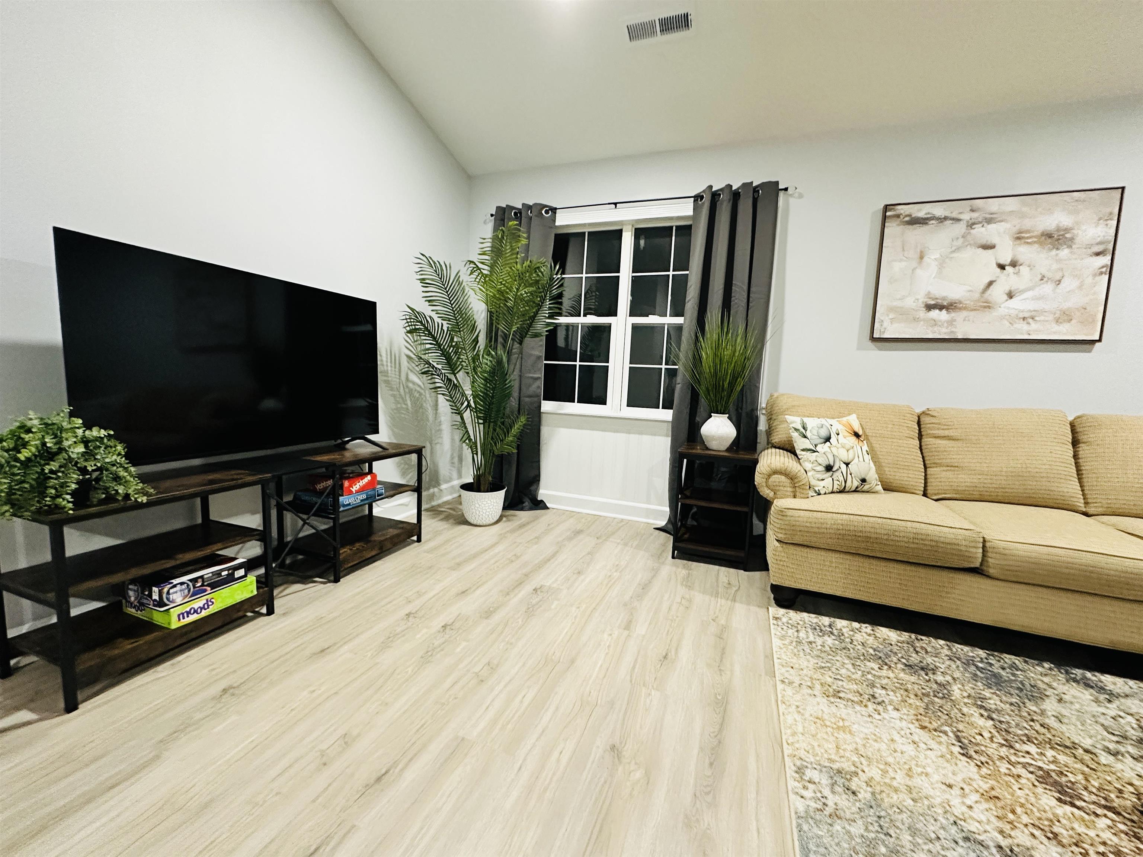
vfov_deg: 85.7
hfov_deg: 102.1
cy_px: 428
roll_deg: -3.2
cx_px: 572
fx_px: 462
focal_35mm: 14
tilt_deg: -6.3
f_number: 2.2
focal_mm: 2.22
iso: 1000
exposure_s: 1/60
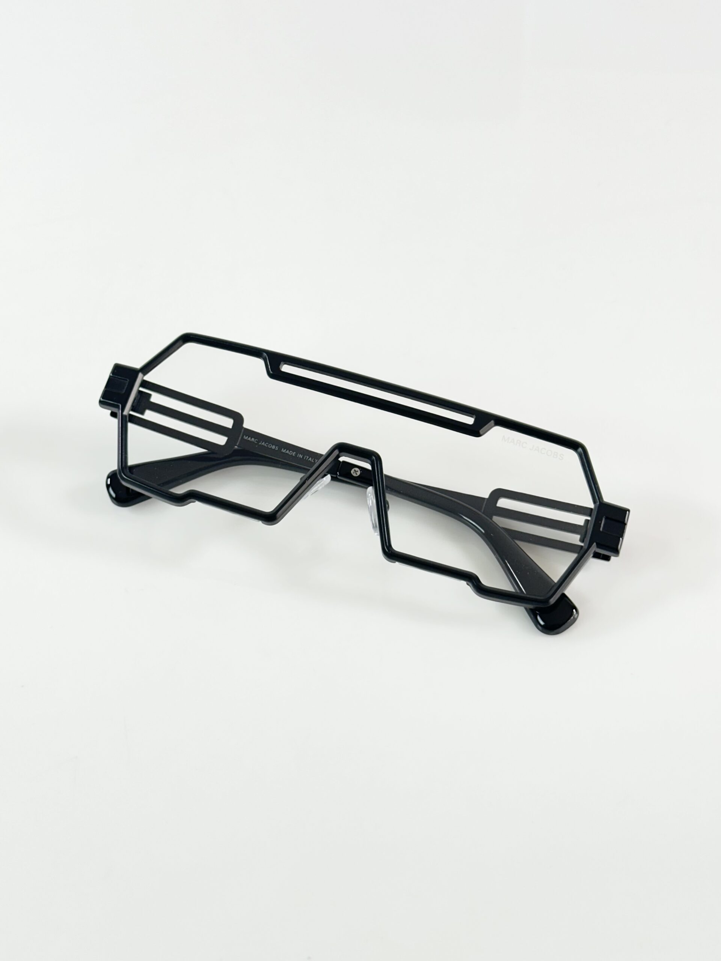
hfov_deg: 30.3
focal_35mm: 48
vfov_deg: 39.7
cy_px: 480
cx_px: 360
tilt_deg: -50.2
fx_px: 1333
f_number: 1.78
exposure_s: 1/100
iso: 50
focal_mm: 6.86
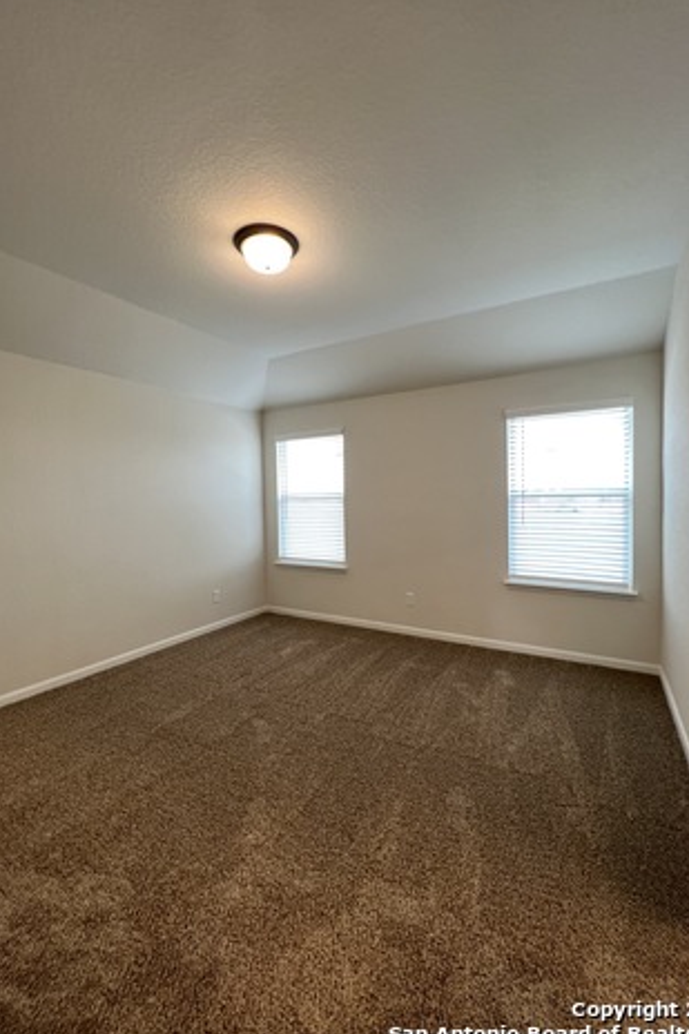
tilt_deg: -1.8
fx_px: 402
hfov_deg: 81.2
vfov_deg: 104.3
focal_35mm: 14
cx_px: 343
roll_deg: +0.7
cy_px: 513
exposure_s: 1/60
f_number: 1.8
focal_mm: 1.57
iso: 250
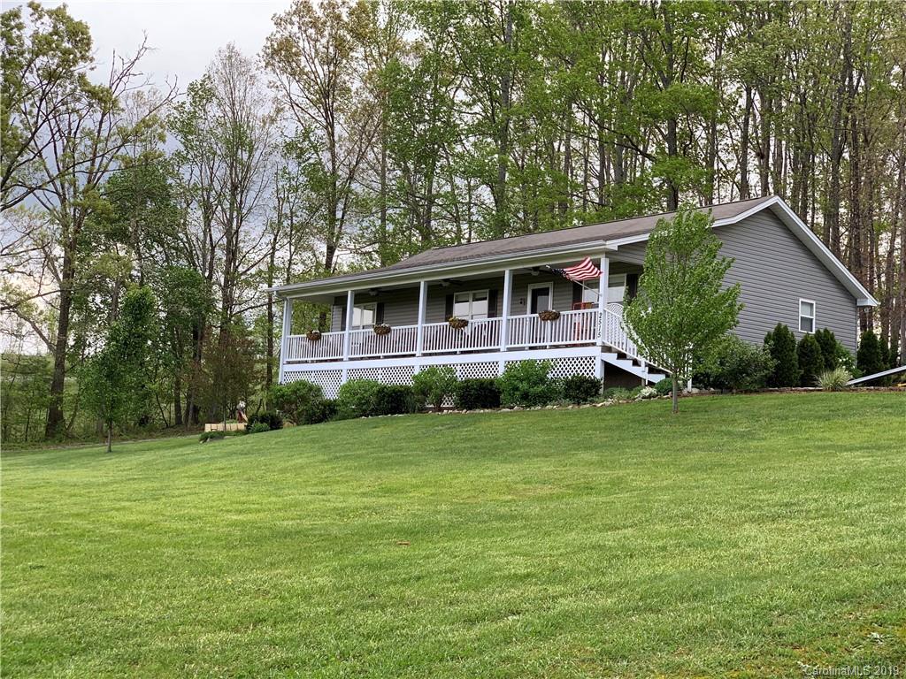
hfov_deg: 36.8
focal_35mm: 52
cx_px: 453
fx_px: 1361
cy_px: 340
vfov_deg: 28.0
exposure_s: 1/214
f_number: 2.4
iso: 16
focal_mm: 6
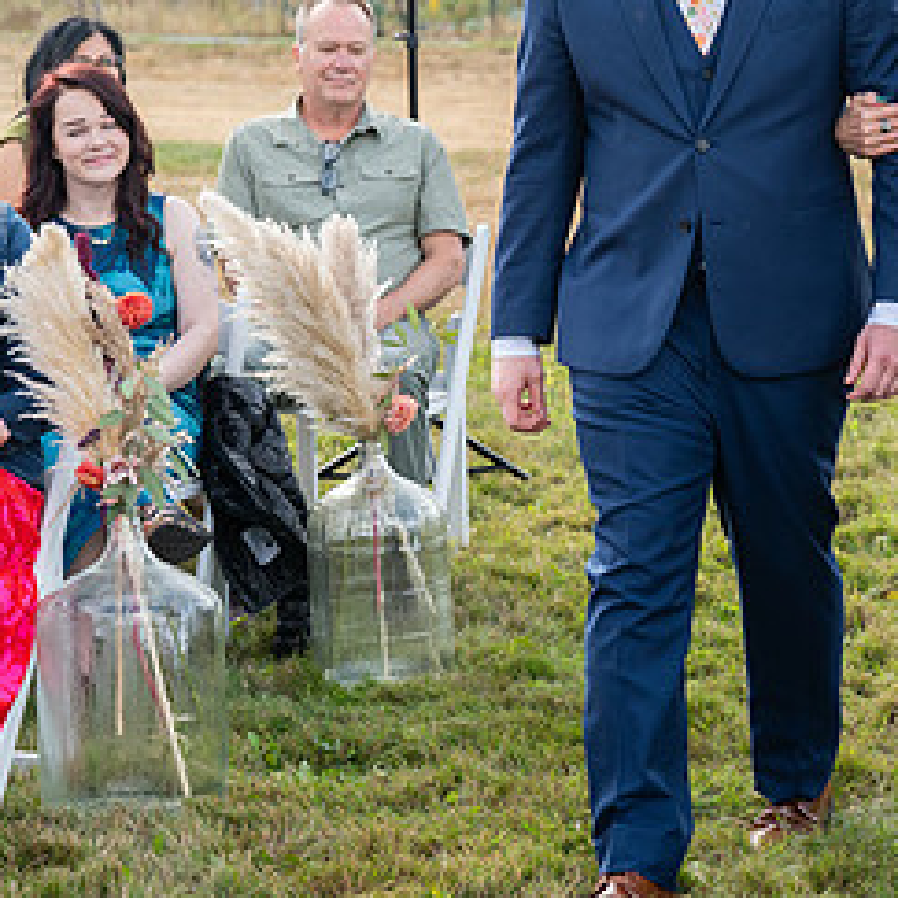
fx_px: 4050
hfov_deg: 12.6
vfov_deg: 12.6
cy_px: 212
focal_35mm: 138
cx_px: 698
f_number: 4.5
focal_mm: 68
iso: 400
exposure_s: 1/640
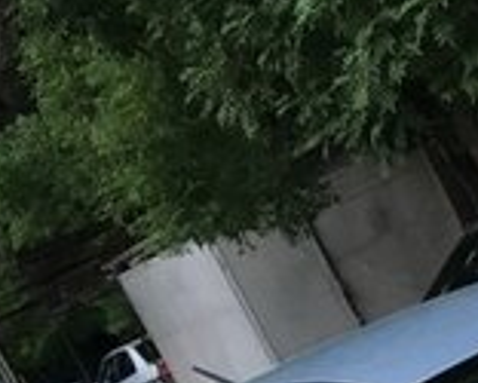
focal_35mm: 120
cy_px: 725
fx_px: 1699
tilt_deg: -22.7
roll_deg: +23.1
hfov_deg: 14.2
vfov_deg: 11.7
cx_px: 864
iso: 40
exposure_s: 1/33
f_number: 2.2
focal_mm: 4.15
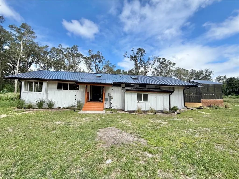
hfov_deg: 102.1
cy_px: 90
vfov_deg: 85.7
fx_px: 97
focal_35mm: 14
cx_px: 120
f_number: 2.2
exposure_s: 1/770
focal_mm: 2.22
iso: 25
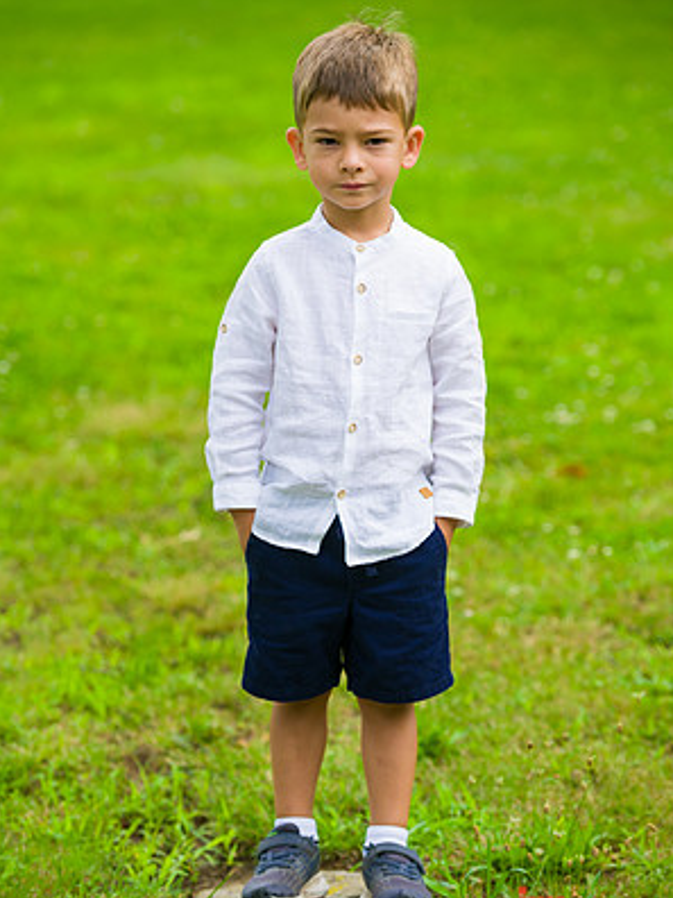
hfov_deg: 11.3
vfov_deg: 15.1
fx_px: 3396
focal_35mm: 131
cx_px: 338
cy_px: 492
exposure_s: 1/500
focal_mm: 120
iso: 200
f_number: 4
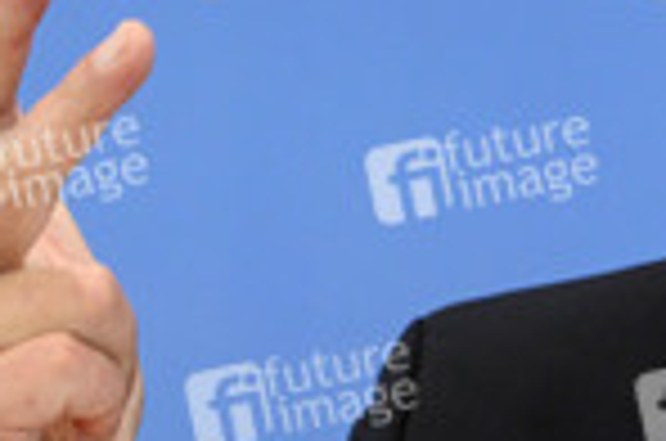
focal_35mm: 321
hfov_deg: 6.4
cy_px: 58
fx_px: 5926
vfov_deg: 4.3
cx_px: 812
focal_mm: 105
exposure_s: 1/800
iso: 4000
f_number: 5.6
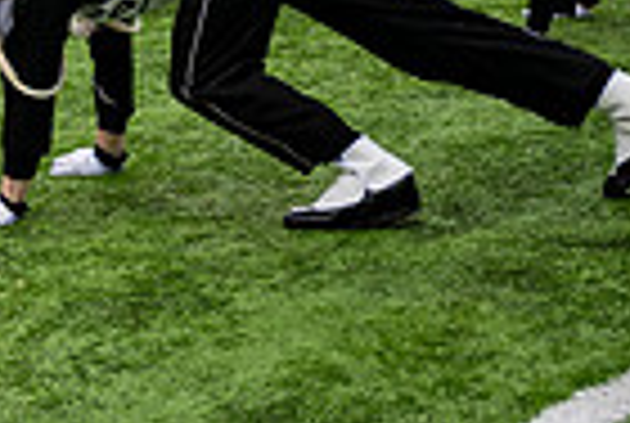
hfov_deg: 11.8
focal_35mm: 157
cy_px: -443
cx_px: -608
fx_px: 2753
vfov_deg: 8.3
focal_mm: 38
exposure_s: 1/500
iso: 100
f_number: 2.8
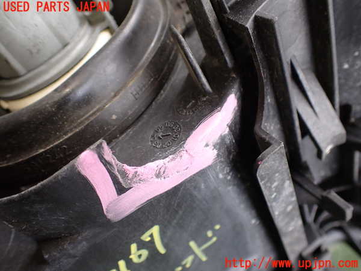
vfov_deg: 46.8
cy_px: 136
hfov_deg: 60.0
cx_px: 180
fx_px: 313
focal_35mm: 30
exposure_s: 1/125
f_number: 2.3
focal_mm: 5.4
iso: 200
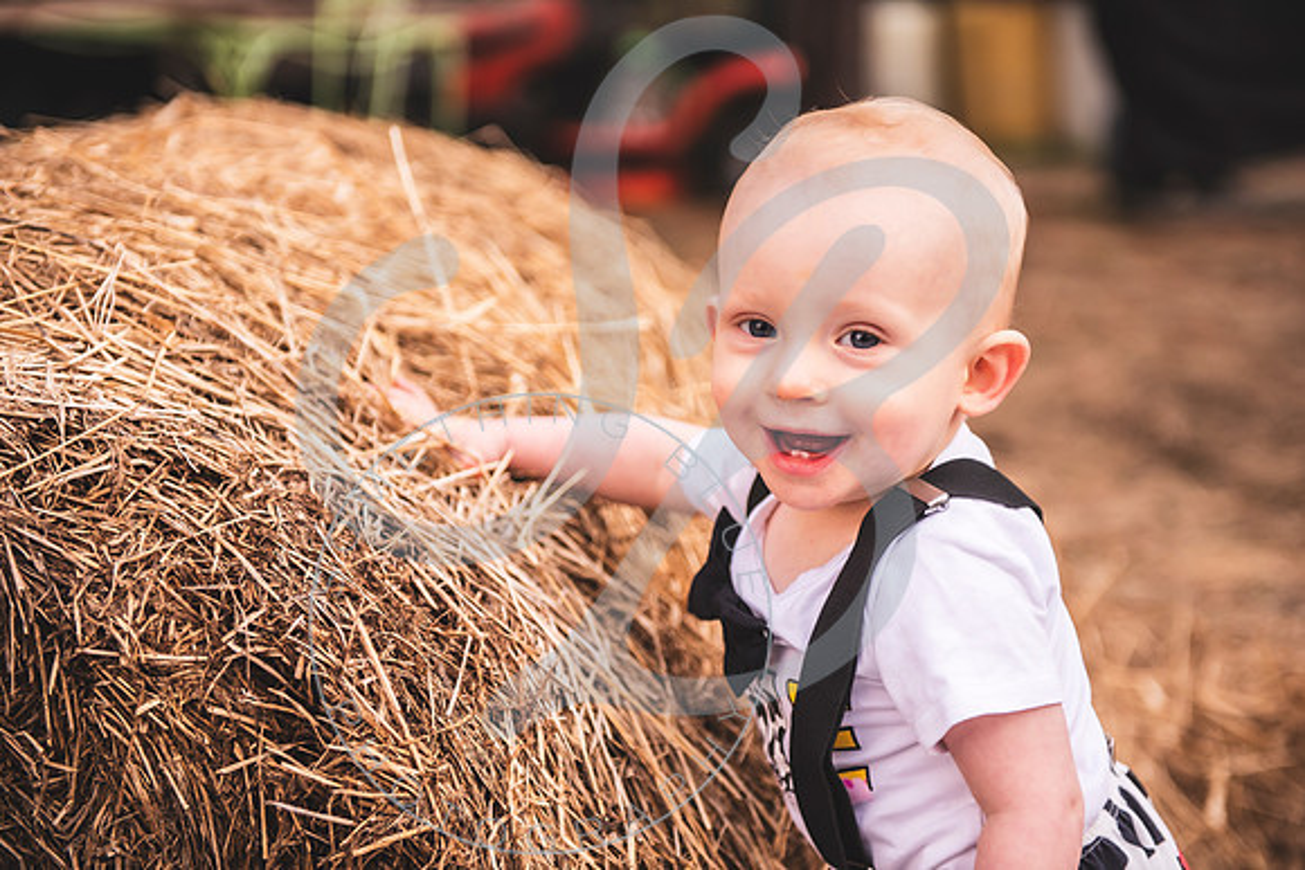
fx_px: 2538
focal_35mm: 70
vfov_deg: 19.5
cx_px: 652
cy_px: 435
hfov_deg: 28.8
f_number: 2.8
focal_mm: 70
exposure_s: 1/320
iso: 200
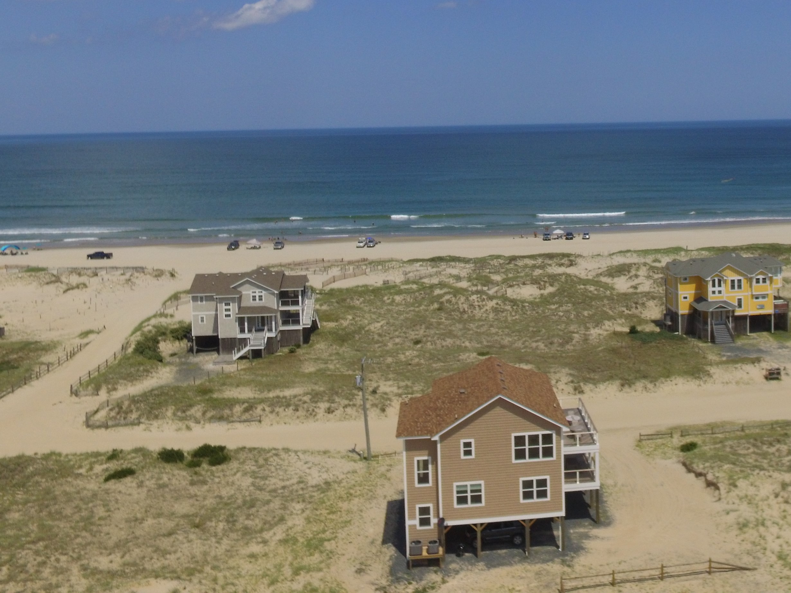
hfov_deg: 81.8
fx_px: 457
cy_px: 296
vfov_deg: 66.0
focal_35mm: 20
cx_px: 396
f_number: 2.8
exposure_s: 1/2882
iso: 100
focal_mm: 3.61
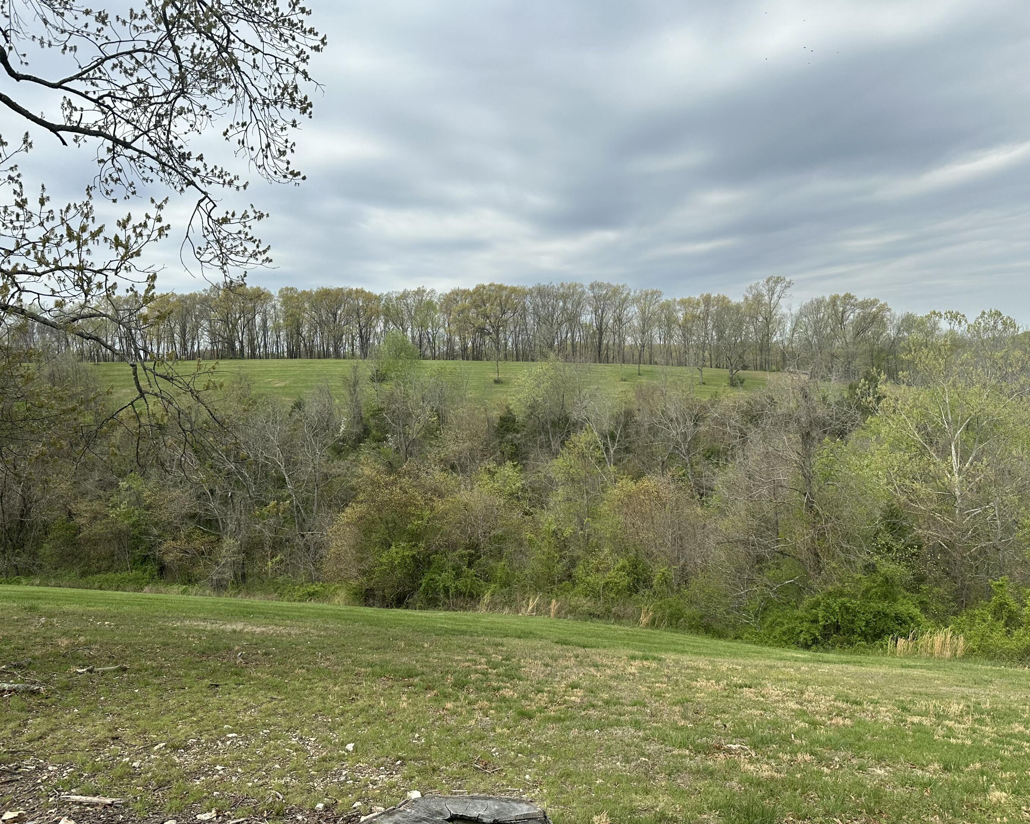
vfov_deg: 54.9
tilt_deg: -2.1
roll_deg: +2.1
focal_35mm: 26
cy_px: 409
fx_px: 793
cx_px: 516
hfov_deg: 66.0
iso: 80
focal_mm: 6.86
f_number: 1.78
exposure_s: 1/3472
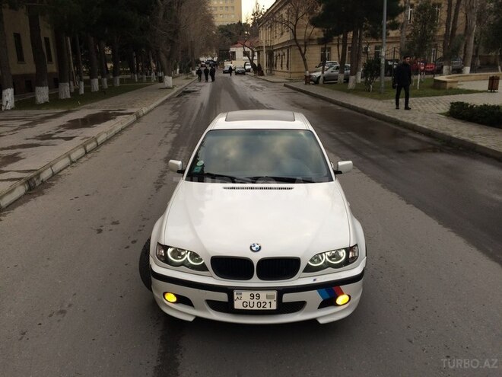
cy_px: 188
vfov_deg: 48.2
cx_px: 251
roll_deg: +2.8
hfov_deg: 61.7
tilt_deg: -17.2
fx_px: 421
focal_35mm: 29
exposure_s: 1/162
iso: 32
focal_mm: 4.15
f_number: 2.2
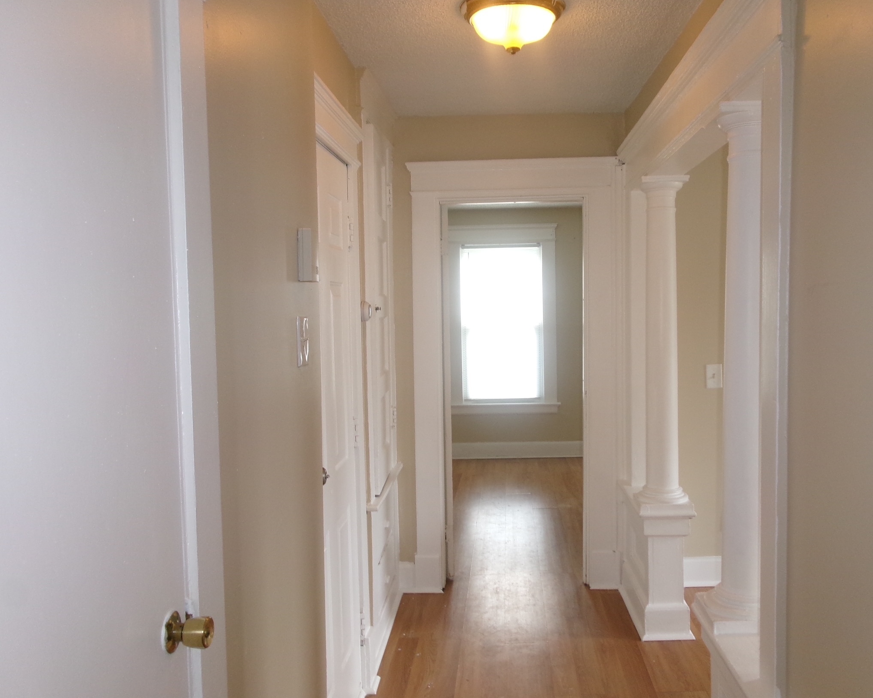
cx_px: 488
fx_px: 801
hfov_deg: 57.0
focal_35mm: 31
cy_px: 366
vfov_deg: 47.1
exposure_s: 1/34
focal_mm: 5.1
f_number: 3.9
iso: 177
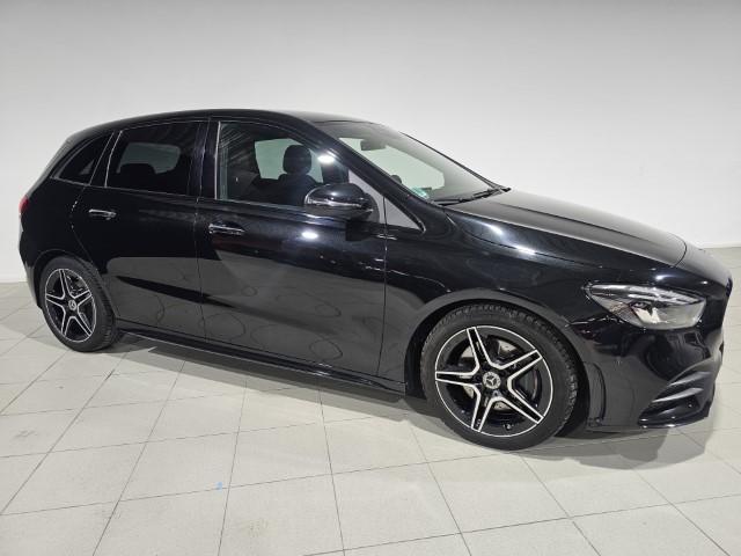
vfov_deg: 58.9
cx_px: 370
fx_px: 492
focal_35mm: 23
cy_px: 278
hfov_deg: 73.9
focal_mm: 6.3
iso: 125
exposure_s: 1/100
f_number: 1.7
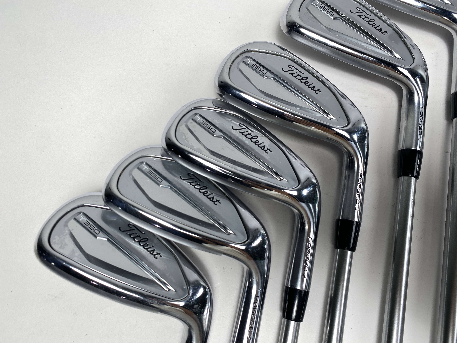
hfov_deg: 67.3
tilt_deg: -77.2
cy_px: 172
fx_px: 343
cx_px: 228
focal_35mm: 26
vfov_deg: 53.1
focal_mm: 4.25
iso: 32
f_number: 1.8
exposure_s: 1/195
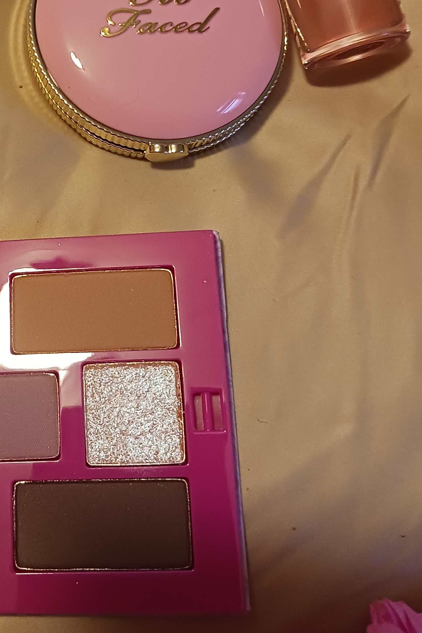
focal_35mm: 52
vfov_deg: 37.2
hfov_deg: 25.1
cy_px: 151
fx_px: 914
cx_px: 34
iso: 500
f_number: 1.8
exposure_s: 1/24
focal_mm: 4
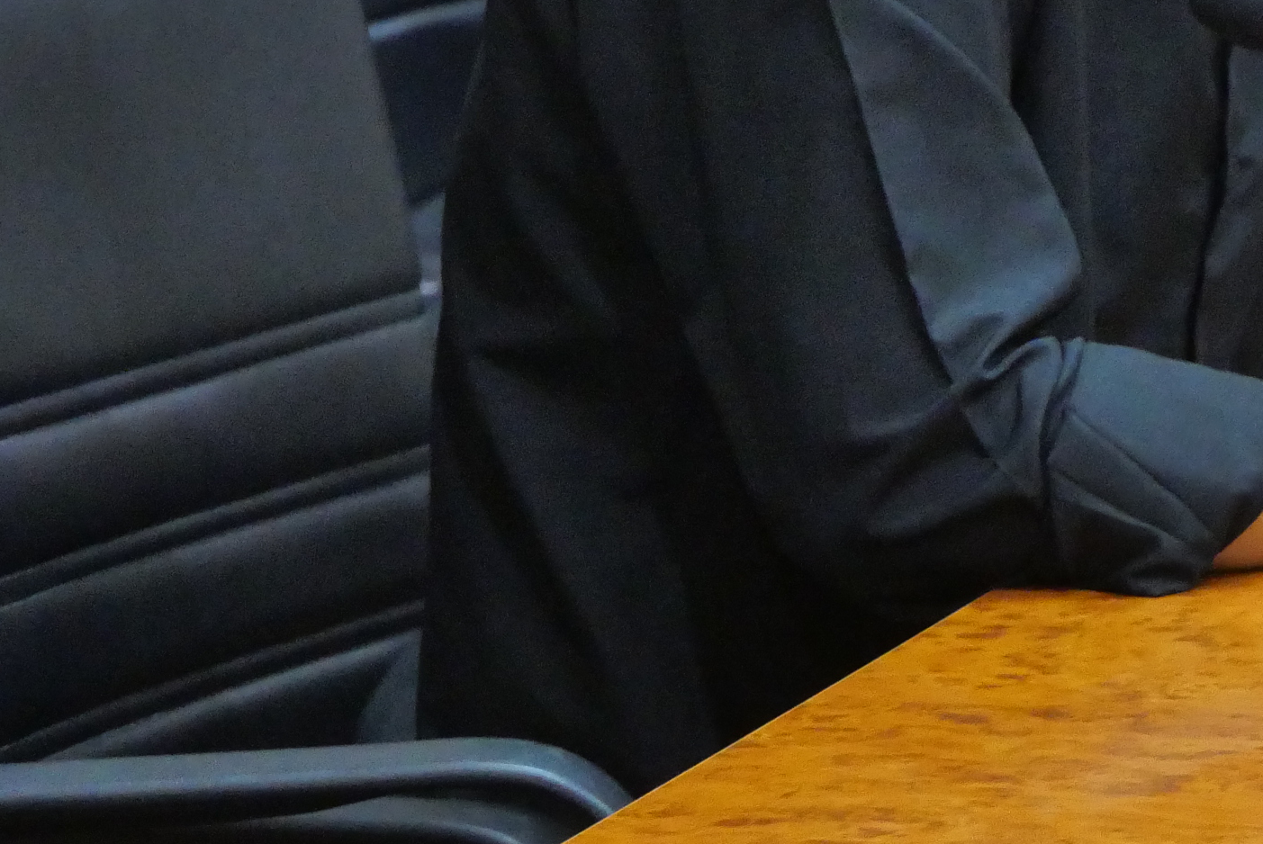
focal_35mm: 328
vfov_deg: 4.2
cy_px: -162
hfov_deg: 6.2
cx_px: 1568
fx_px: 11517
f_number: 5.6
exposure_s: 1/25
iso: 3200
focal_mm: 60
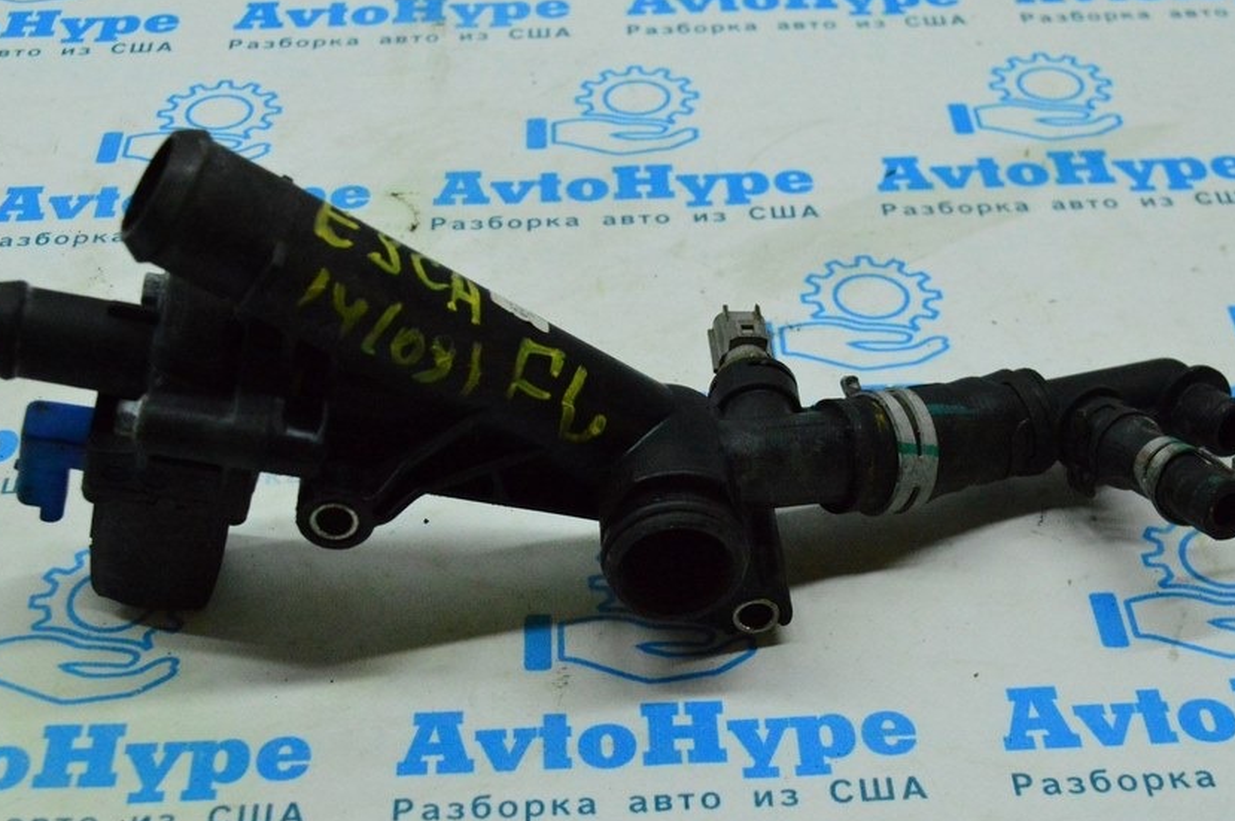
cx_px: 599
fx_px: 2159
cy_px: 451
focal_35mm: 63
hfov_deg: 31.9
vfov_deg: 21.5
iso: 6400
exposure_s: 1/640
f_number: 6.3
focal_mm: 34
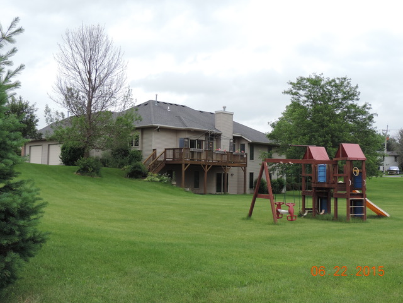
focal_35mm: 43
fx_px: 501
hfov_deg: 43.9
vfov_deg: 33.6
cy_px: 152
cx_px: 202
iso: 80
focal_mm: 7.6
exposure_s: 1/100
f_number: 3.4
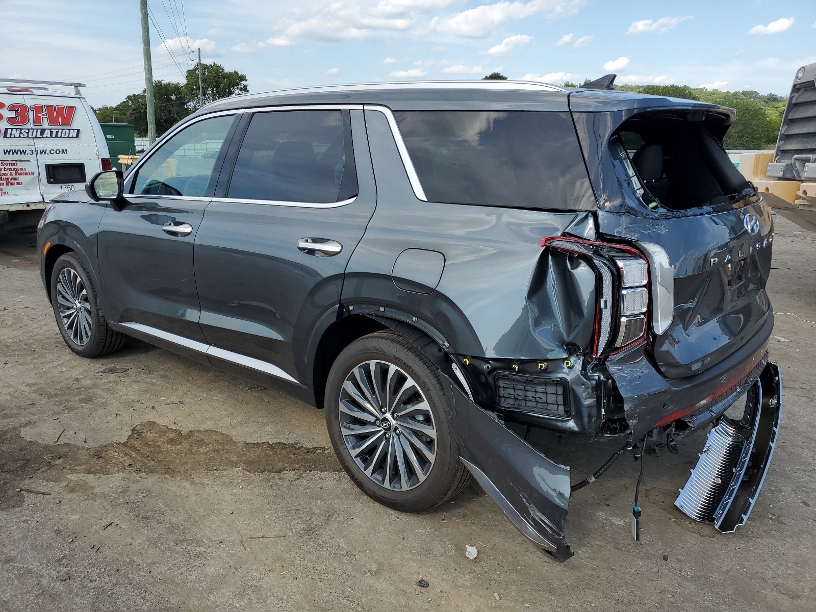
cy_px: 306
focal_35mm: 26
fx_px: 613
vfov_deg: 53.1
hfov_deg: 67.3
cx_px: 408
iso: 50
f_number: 1.5
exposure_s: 1/2000
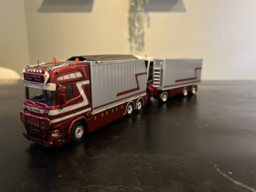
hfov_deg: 67.3
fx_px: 192
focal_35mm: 26
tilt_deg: -12.8
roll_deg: +0.2
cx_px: 128
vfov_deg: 53.1
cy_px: 96
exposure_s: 1/39
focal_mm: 5.7
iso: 640
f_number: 1.5
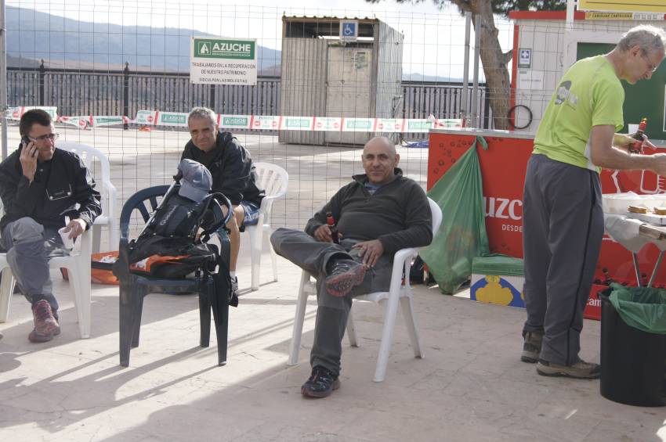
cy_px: 221
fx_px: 1109
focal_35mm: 60
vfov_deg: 22.6
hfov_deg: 33.4
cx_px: 333
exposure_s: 1/500
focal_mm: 40
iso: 200
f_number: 6.3
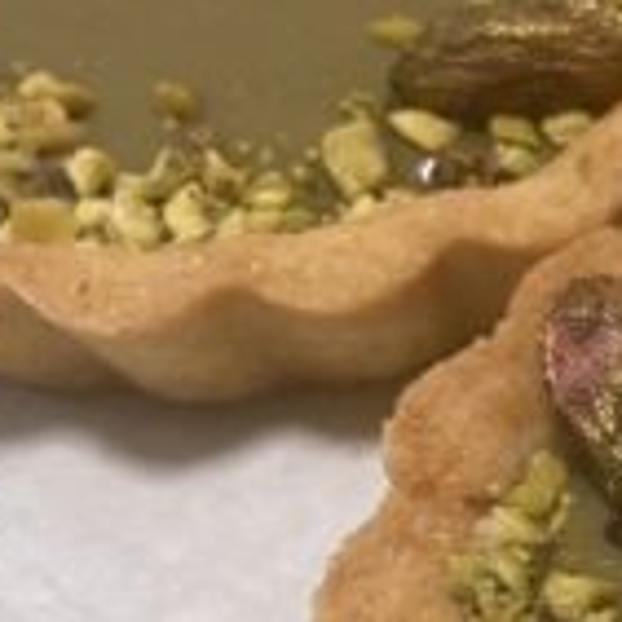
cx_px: 1193
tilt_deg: -54.0
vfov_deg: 15.6
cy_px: 671
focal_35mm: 109
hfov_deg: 13.8
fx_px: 2216
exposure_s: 1/50
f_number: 1.8
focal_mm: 4.25
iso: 100
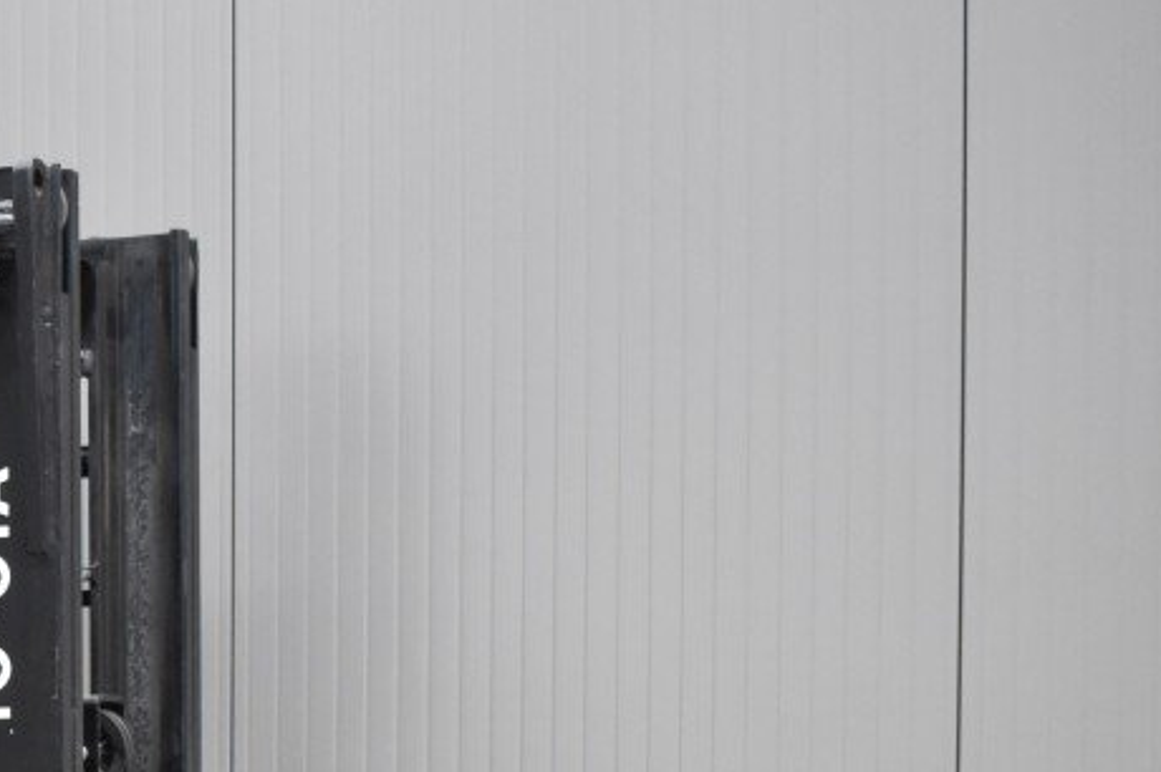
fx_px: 3029
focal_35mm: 94
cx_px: -275
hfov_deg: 20.2
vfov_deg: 14.0
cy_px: 979
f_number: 5
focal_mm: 24
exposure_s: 1/30
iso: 1250
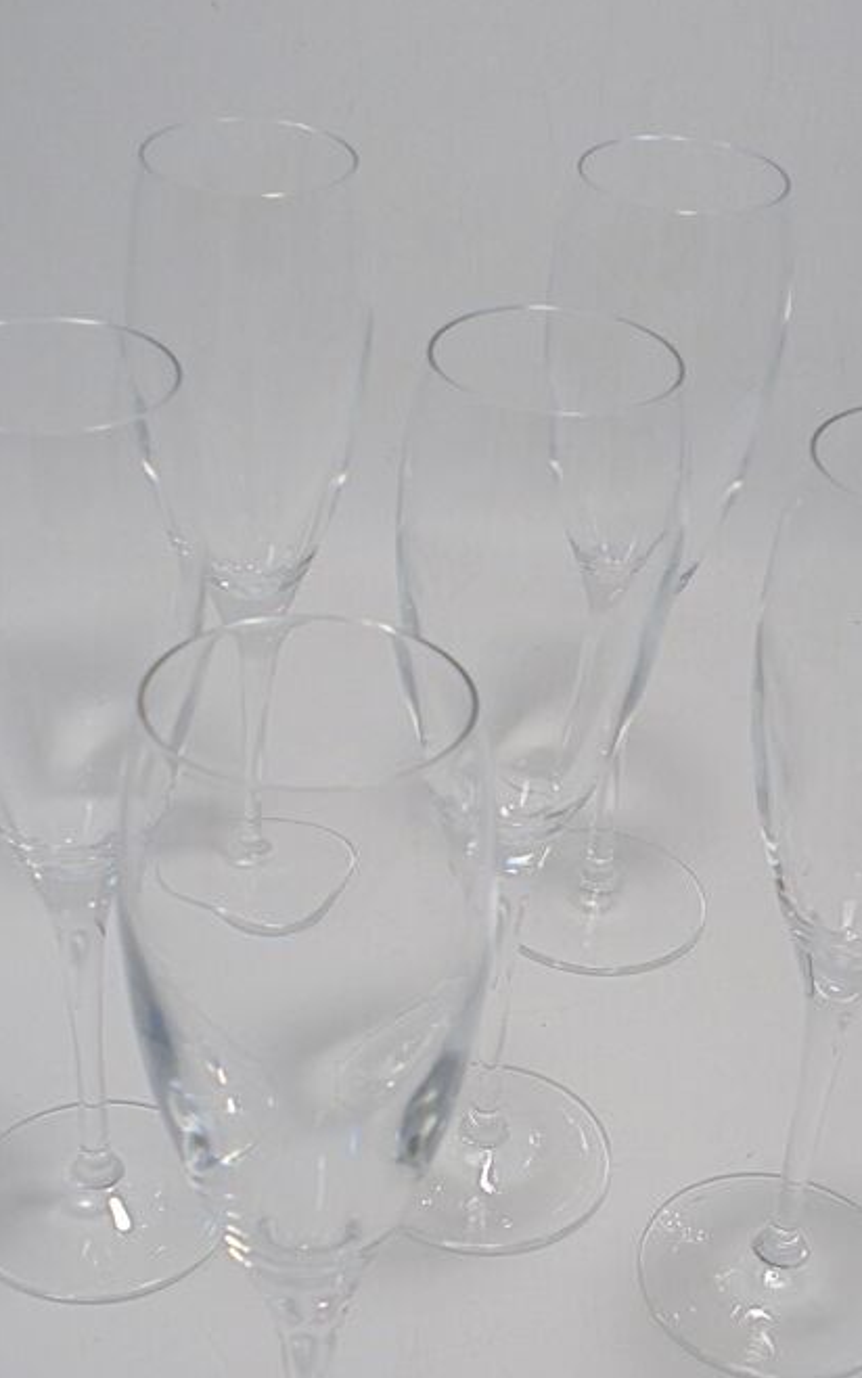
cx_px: 499
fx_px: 2067
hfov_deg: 23.5
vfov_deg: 36.6
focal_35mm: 55
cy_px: 897
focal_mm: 6.9
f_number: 4.2
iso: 100
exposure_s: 1/50
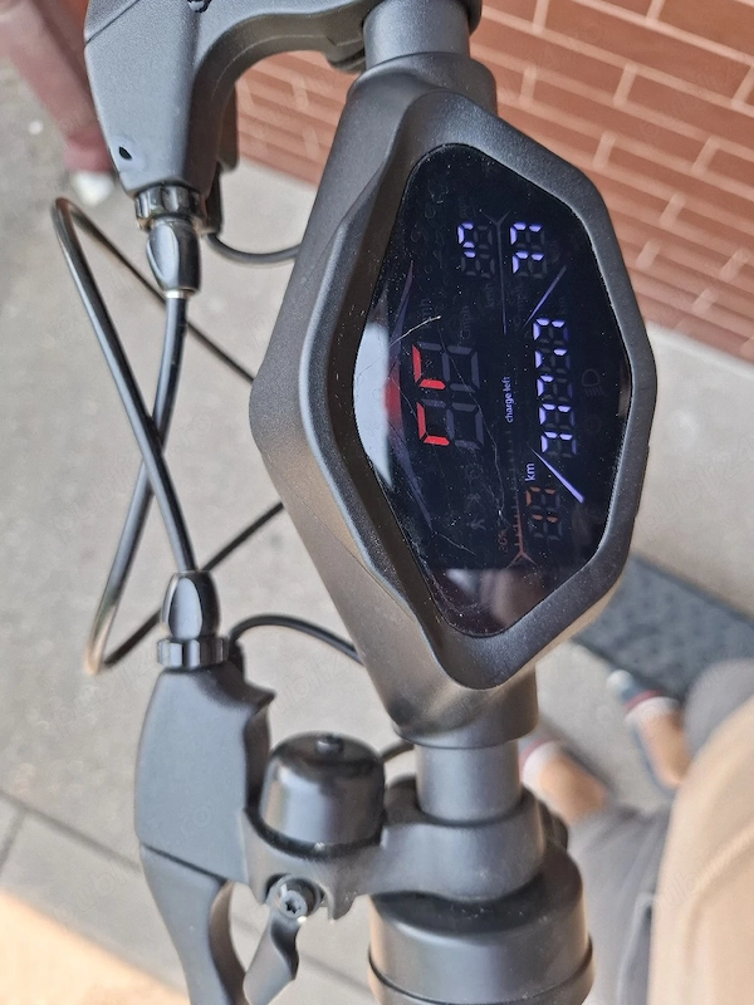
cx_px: 377
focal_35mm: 23
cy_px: 502
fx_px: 668
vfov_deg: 73.9
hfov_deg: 58.9
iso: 50
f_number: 1.8
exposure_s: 1/185
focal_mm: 5.54
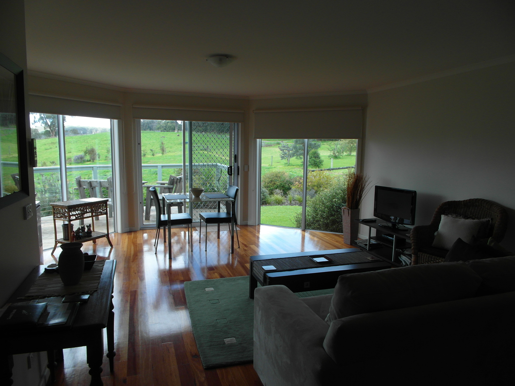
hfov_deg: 73.9
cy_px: 193
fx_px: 342
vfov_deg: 58.9
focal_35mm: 23
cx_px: 258
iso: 100
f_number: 4
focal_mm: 4.1
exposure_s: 1/90
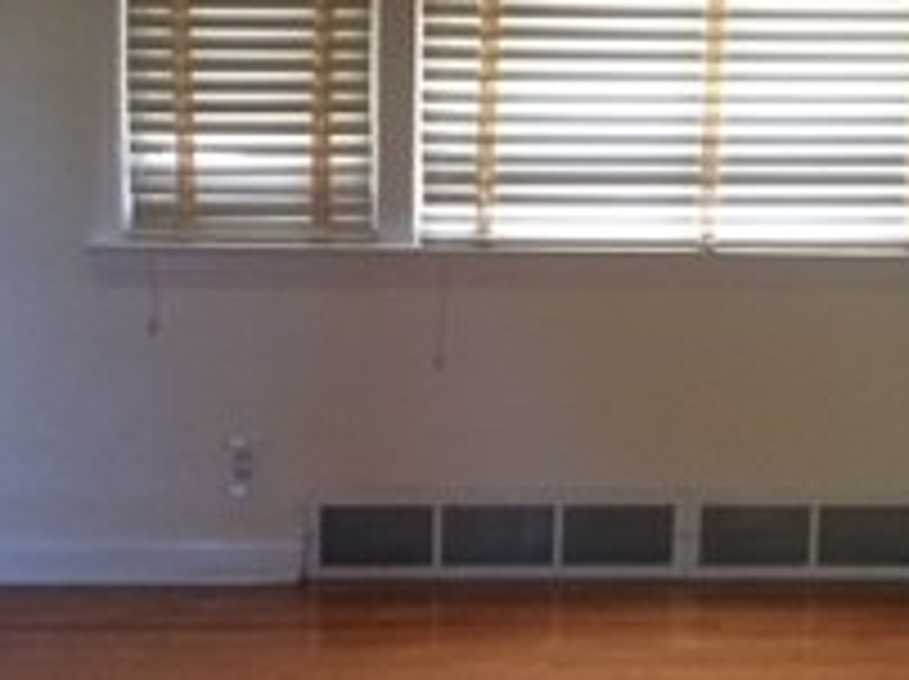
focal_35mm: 92
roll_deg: +0.0
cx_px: 468
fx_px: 2413
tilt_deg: -12.8
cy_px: 410
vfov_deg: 16.0
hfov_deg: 21.3
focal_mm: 4.15
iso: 160
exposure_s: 1/30
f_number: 2.2
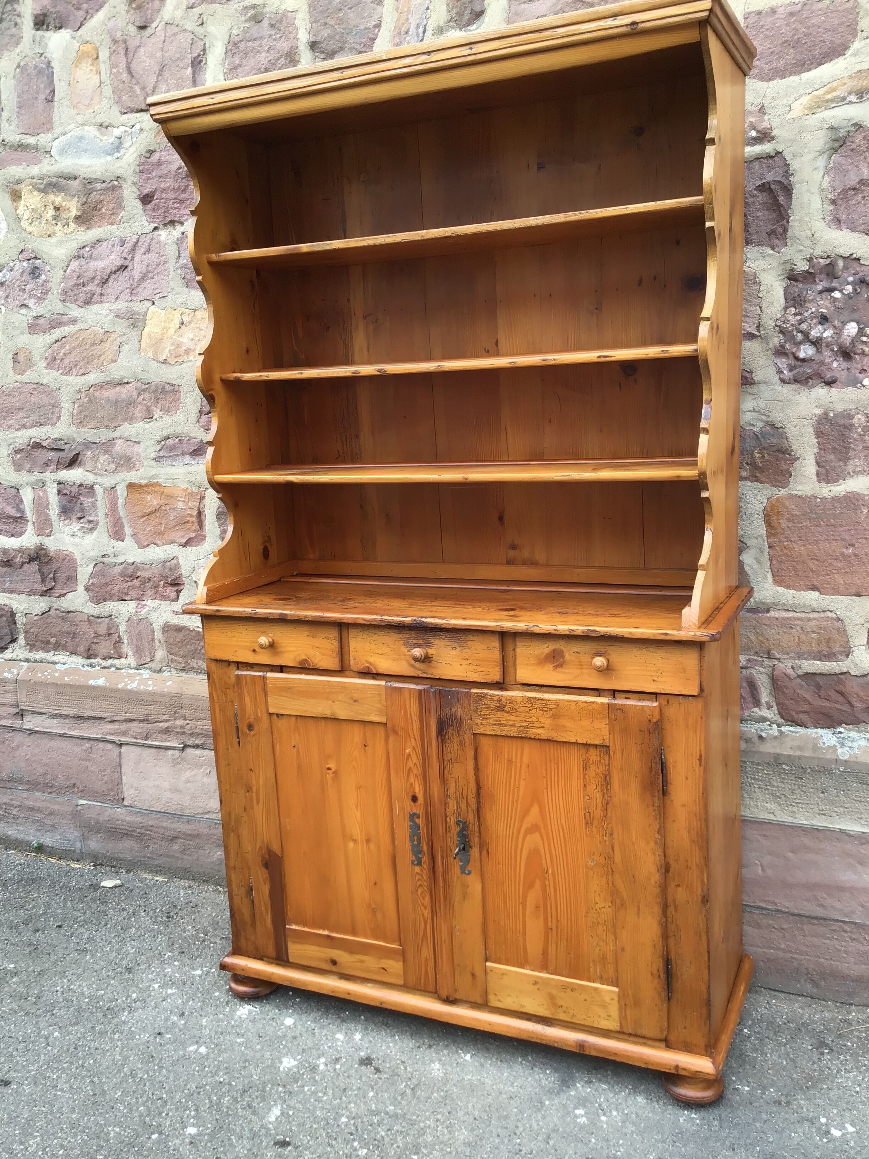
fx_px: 1038
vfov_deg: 58.4
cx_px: 434
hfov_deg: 45.4
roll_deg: +2.0
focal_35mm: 31
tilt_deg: -6.5
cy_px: 580
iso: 25
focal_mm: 3.3
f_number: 2.4
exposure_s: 1/115
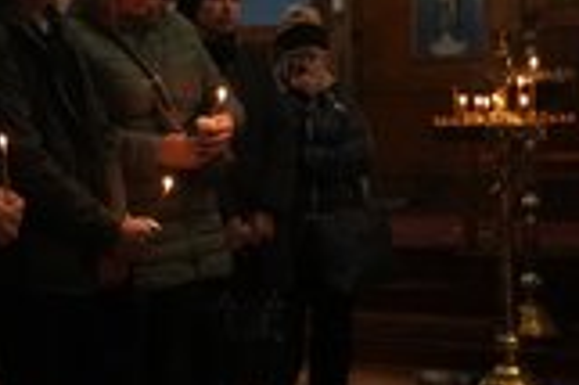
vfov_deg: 15.7
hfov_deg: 22.2
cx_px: -40
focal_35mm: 87
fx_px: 1398
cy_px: 160
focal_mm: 35
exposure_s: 1/640
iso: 12800
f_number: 2.8
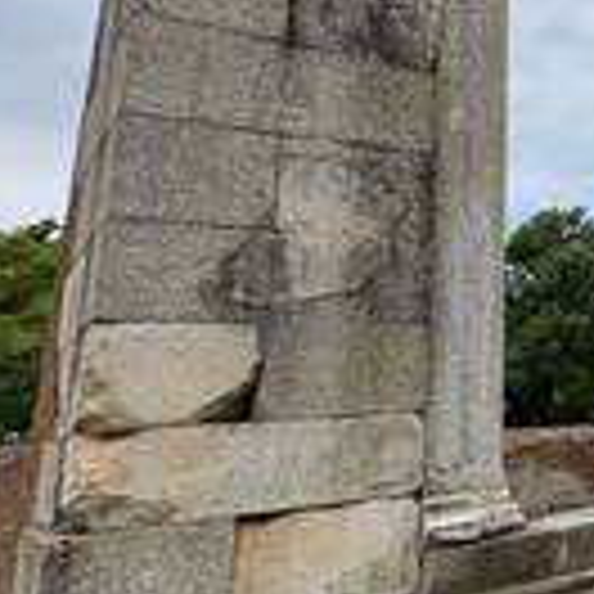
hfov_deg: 27.0
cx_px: 882
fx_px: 874
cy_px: 189
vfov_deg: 37.1
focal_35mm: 45
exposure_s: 1/2273
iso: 40
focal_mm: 2.22
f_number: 2.2
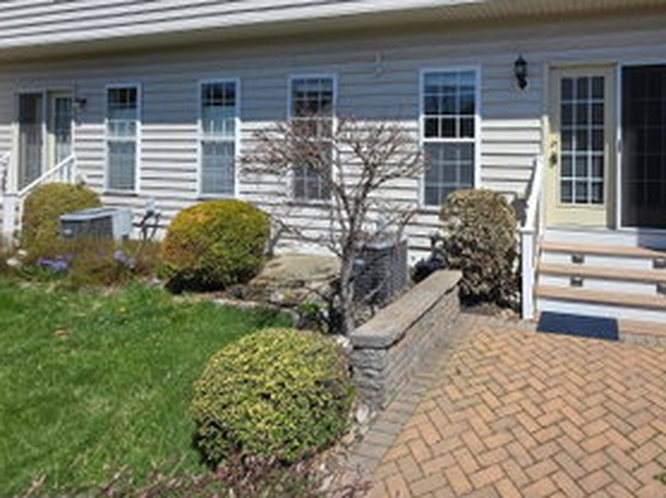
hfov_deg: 77.0
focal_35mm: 20
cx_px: 483
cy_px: 156
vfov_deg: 63.8
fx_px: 384
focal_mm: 1.7
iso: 40
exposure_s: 1/2000
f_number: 2.2
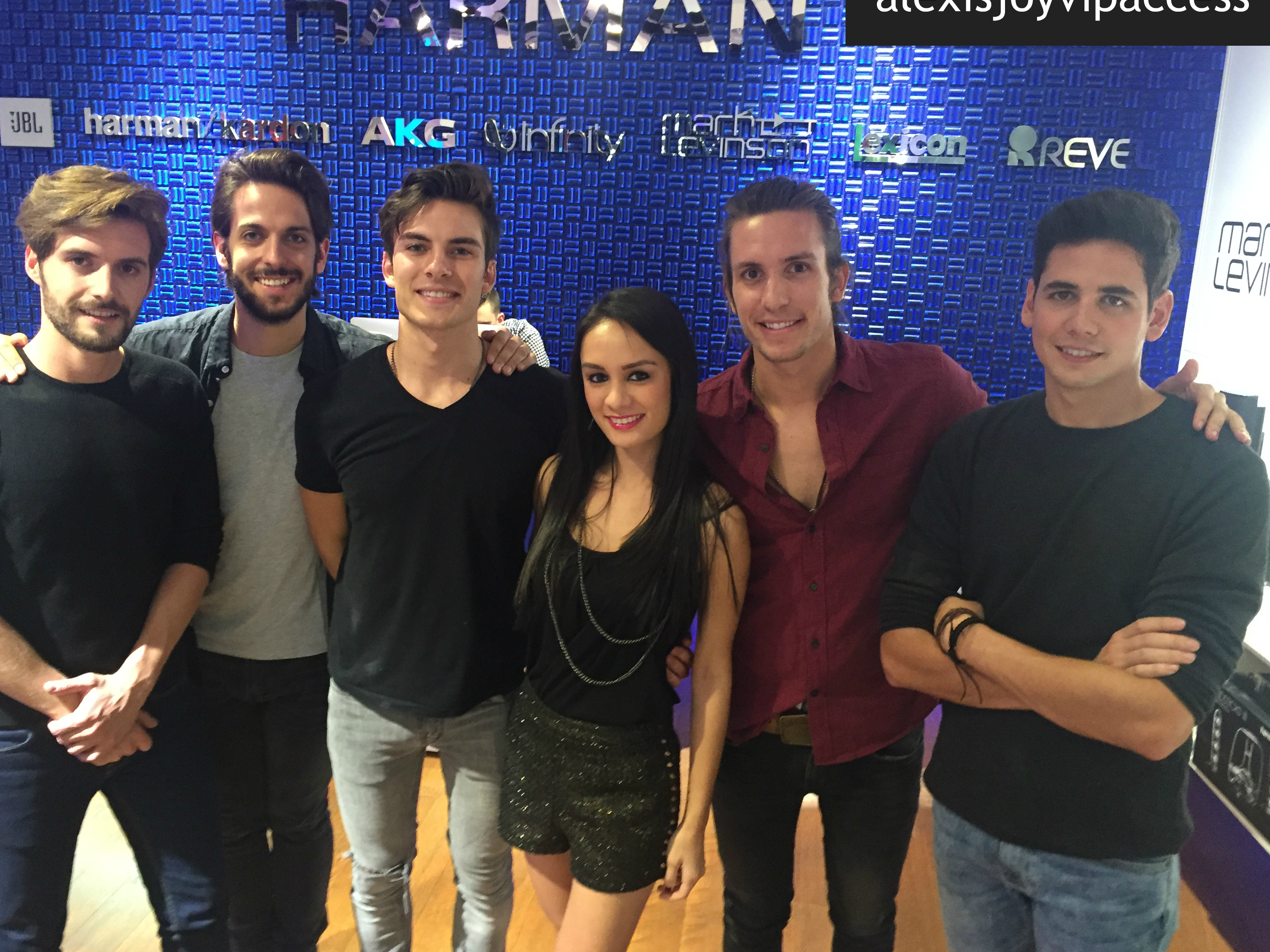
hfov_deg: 58.3
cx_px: 596
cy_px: 462
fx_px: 1137
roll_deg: -3.5
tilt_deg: -13.9
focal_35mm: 31
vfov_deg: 45.4
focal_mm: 4.15
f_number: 2.2
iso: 250
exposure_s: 1/24
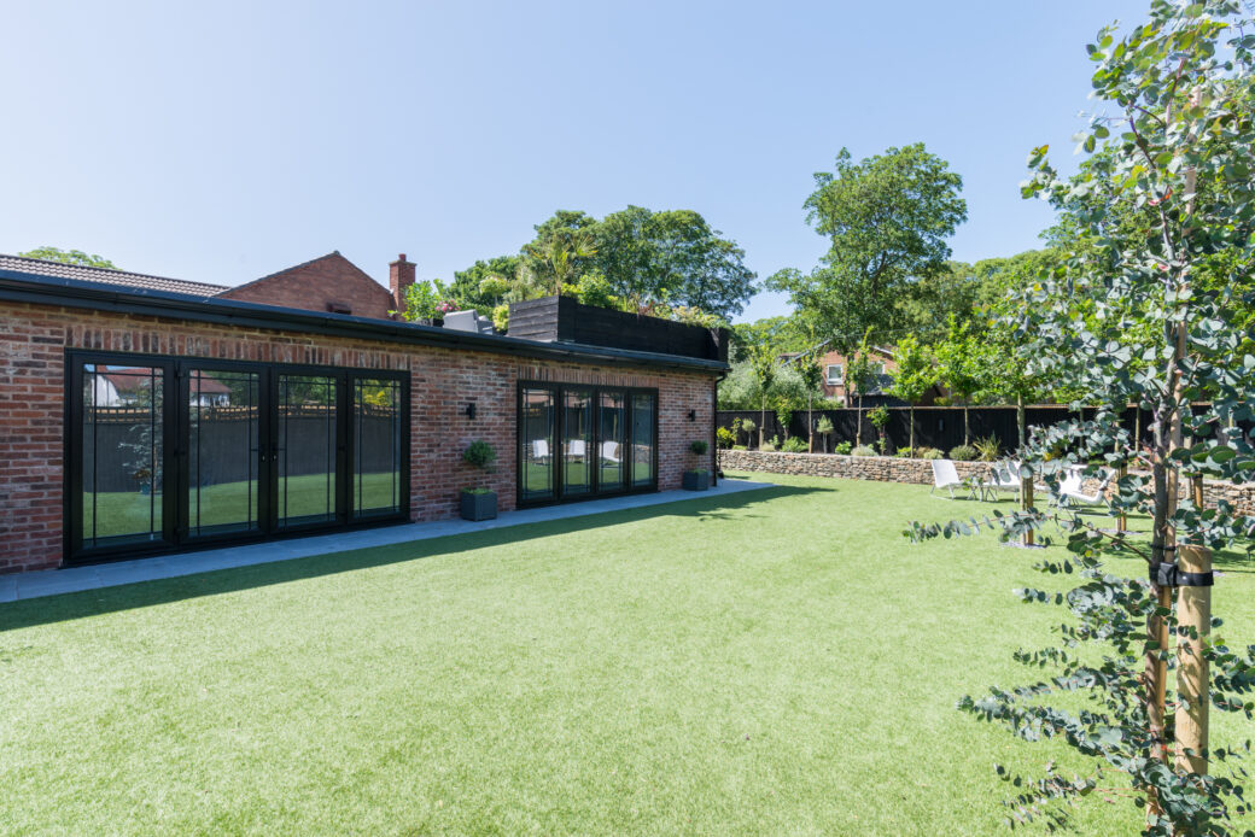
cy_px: 418
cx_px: 628
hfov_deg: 93.3
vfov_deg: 70.5
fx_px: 593
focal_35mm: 17
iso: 100
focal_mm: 17
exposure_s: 1/160
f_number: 9
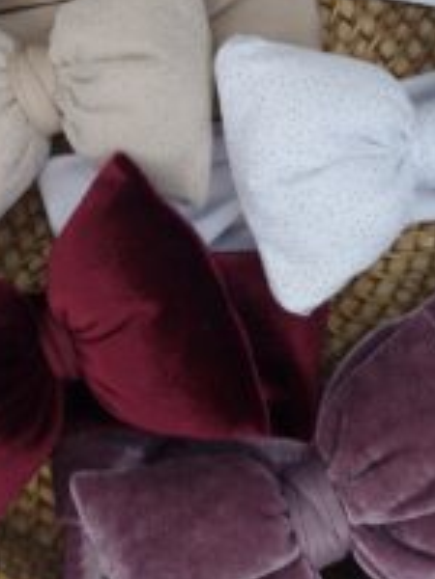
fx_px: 771
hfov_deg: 31.5
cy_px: 168
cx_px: 209
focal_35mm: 46
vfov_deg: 40.4
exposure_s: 1/100
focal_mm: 5.54
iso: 64
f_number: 1.8
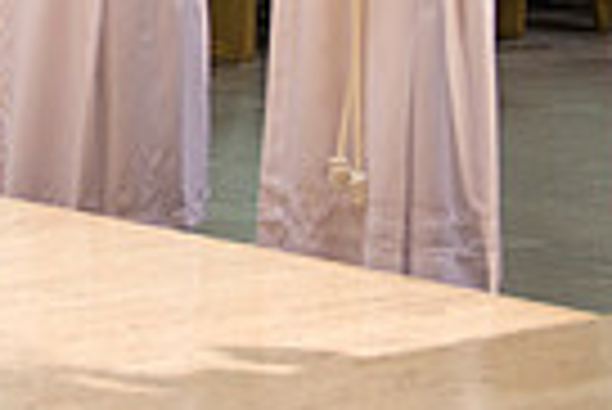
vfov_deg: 7.4
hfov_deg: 11.2
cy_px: -392
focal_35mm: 179
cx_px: -194
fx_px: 3046
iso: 2000
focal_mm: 42
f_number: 2.8
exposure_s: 1/125
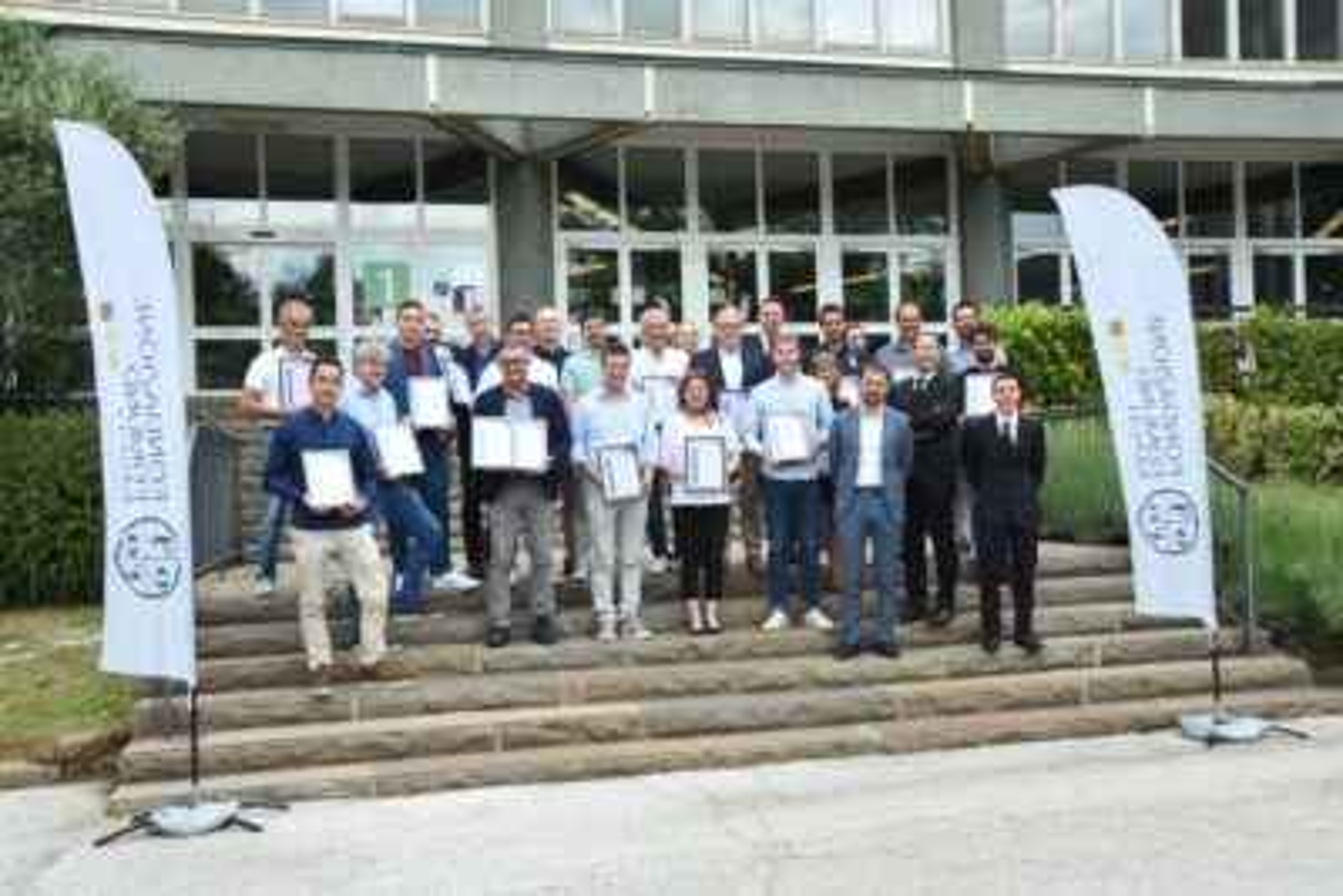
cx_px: 672
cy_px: 448
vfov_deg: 38.9
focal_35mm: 34
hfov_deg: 55.8
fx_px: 1269
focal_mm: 34
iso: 640
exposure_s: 1/125
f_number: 13
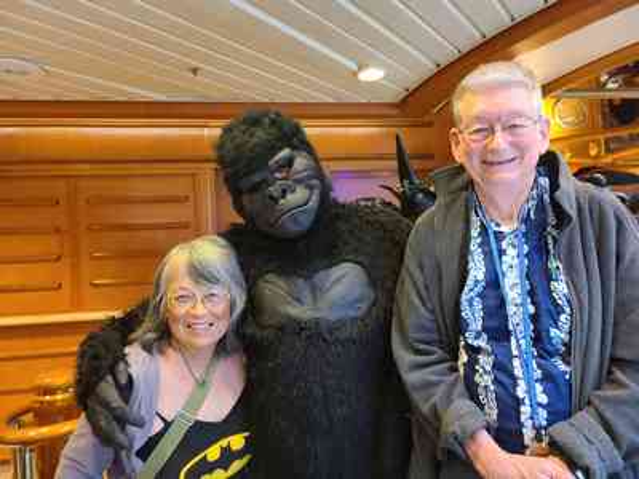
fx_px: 480
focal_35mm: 26
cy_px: 240
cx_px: 320
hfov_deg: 67.3
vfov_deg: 53.1
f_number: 1.8
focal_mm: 5.4
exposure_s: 1/24
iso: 500
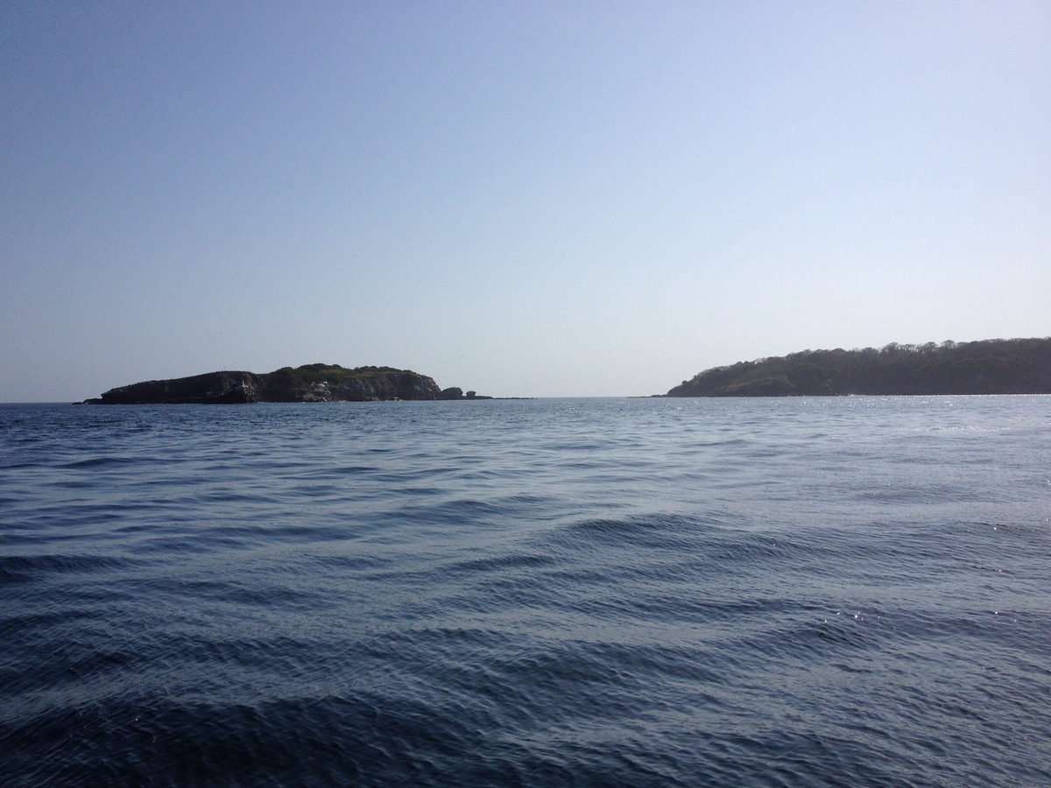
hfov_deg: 52.6
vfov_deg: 40.7
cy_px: 394
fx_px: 1063
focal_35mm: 35
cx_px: 526
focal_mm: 4.28
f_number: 2.4
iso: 50
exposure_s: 1/6135
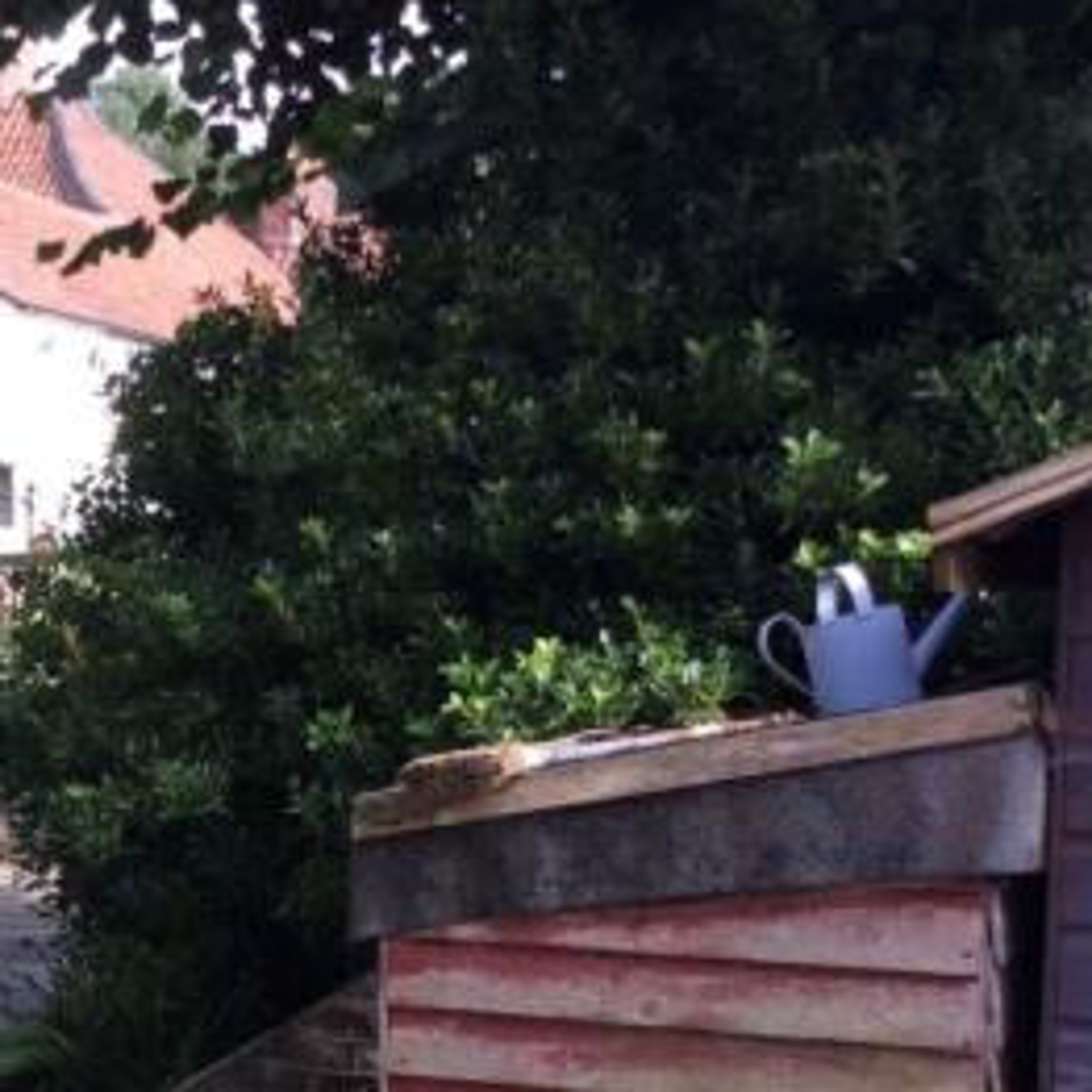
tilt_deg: -8.0
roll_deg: +0.3
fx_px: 2248
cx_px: -15
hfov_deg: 25.8
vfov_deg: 26.8
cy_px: 869
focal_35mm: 63
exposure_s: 1/195
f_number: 2.4
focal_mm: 3.3
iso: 32
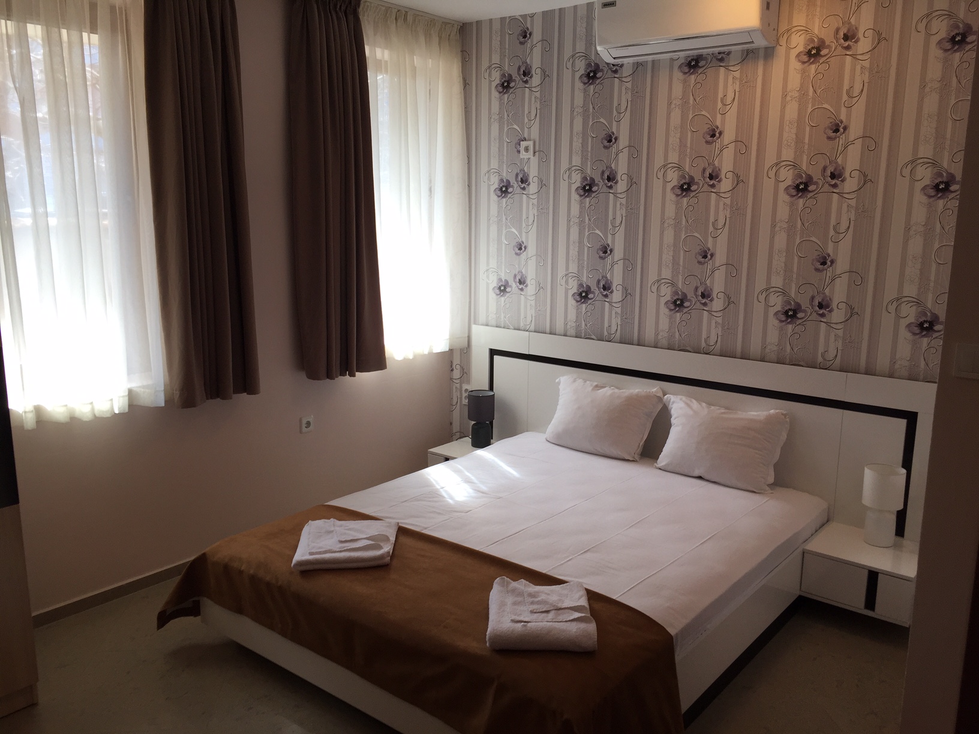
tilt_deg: -11.8
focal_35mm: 29
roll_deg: -1.5
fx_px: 820
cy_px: 367
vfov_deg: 48.2
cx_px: 490
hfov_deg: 61.7
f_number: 2.2
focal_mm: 4.15
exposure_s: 1/50
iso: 32
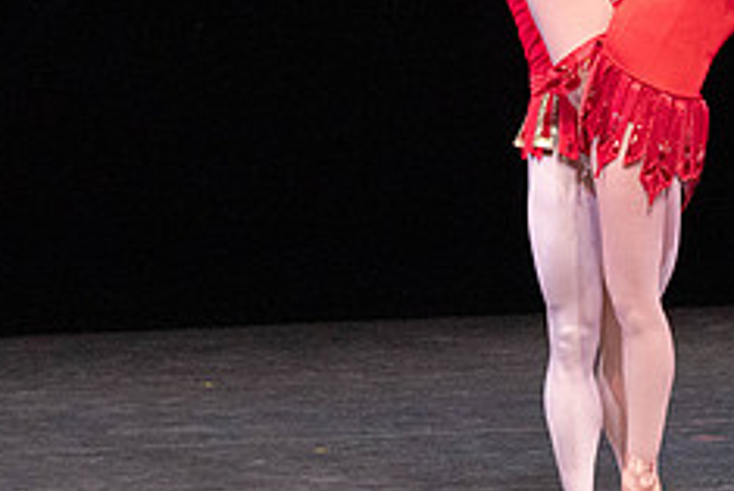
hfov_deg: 2.4
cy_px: 45
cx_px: 584
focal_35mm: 859
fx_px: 17524
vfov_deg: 1.6
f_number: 11
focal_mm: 348
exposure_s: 1/500
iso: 16000
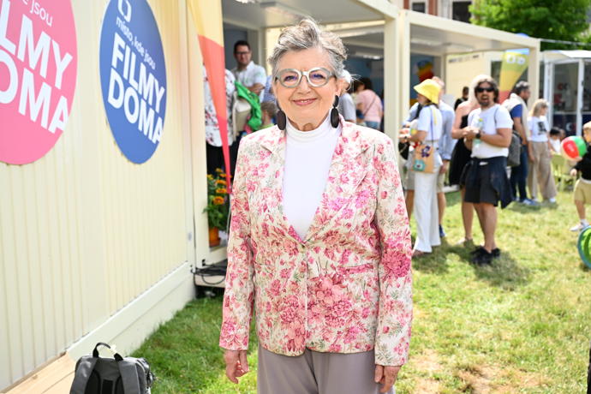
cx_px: 296
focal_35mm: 39
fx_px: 640
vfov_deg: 34.2
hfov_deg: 49.6
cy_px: 197
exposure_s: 1/500
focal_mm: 39
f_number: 4.5
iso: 320
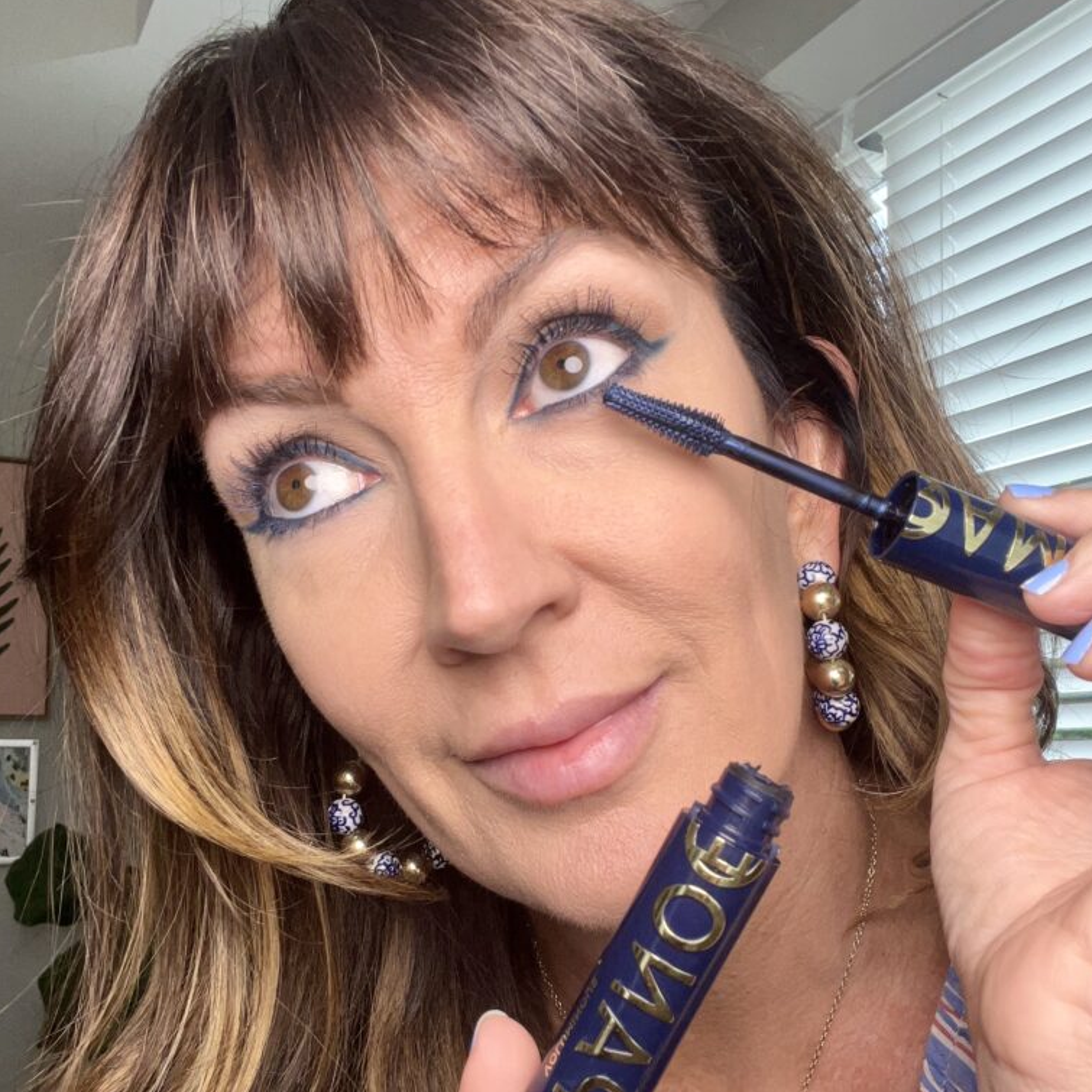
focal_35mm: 36
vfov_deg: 45.8
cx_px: 543
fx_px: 1285
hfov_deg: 46.0
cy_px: 653
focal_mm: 2.71
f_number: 2.2
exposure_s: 1/120
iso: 50
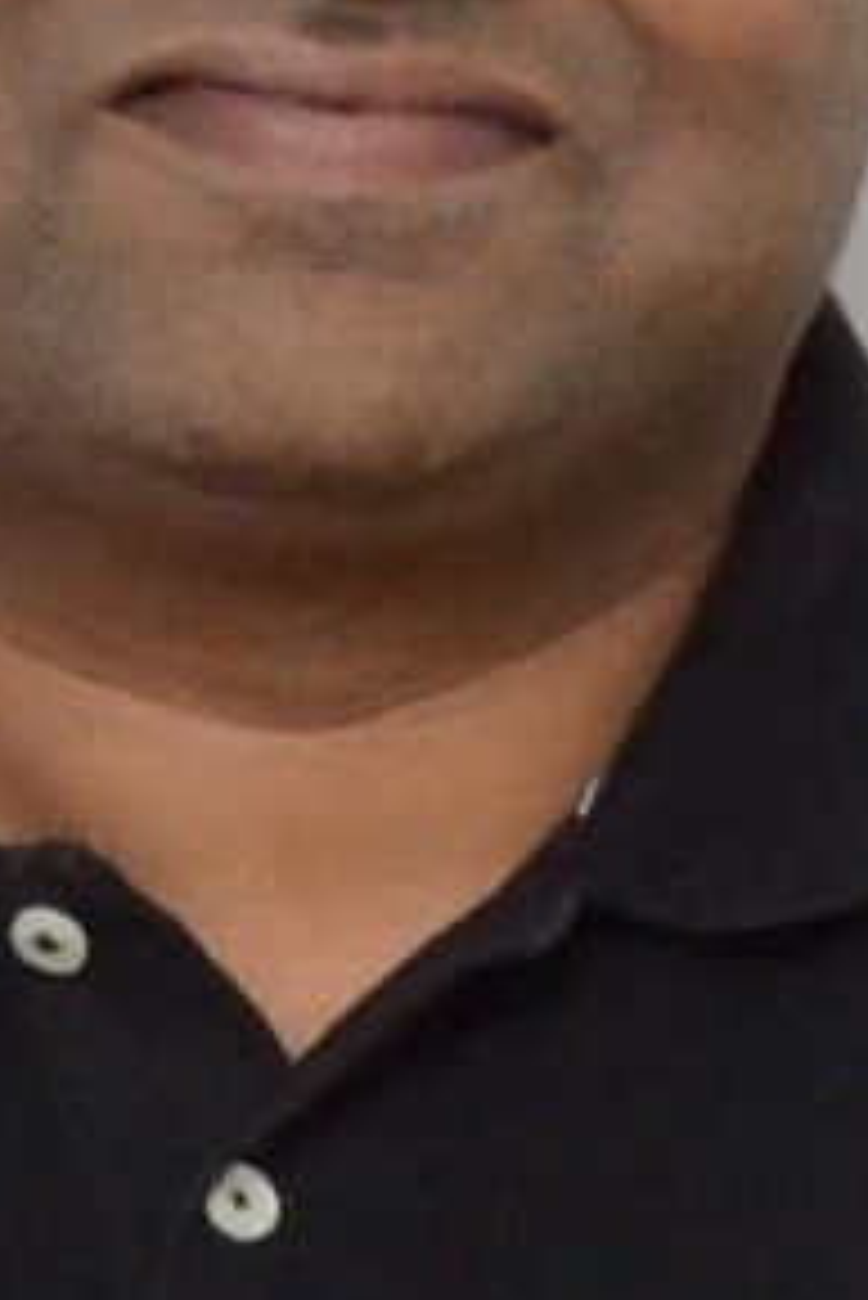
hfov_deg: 3.1
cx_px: 526
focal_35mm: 450
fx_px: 16254
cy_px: 2517
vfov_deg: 4.5
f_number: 9
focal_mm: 48
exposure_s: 1/125
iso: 5000
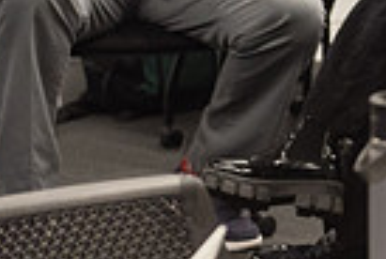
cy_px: -229
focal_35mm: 296
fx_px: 3181
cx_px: 733
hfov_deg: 6.8
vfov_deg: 4.6
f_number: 4.5
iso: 2500
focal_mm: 70
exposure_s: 1/200
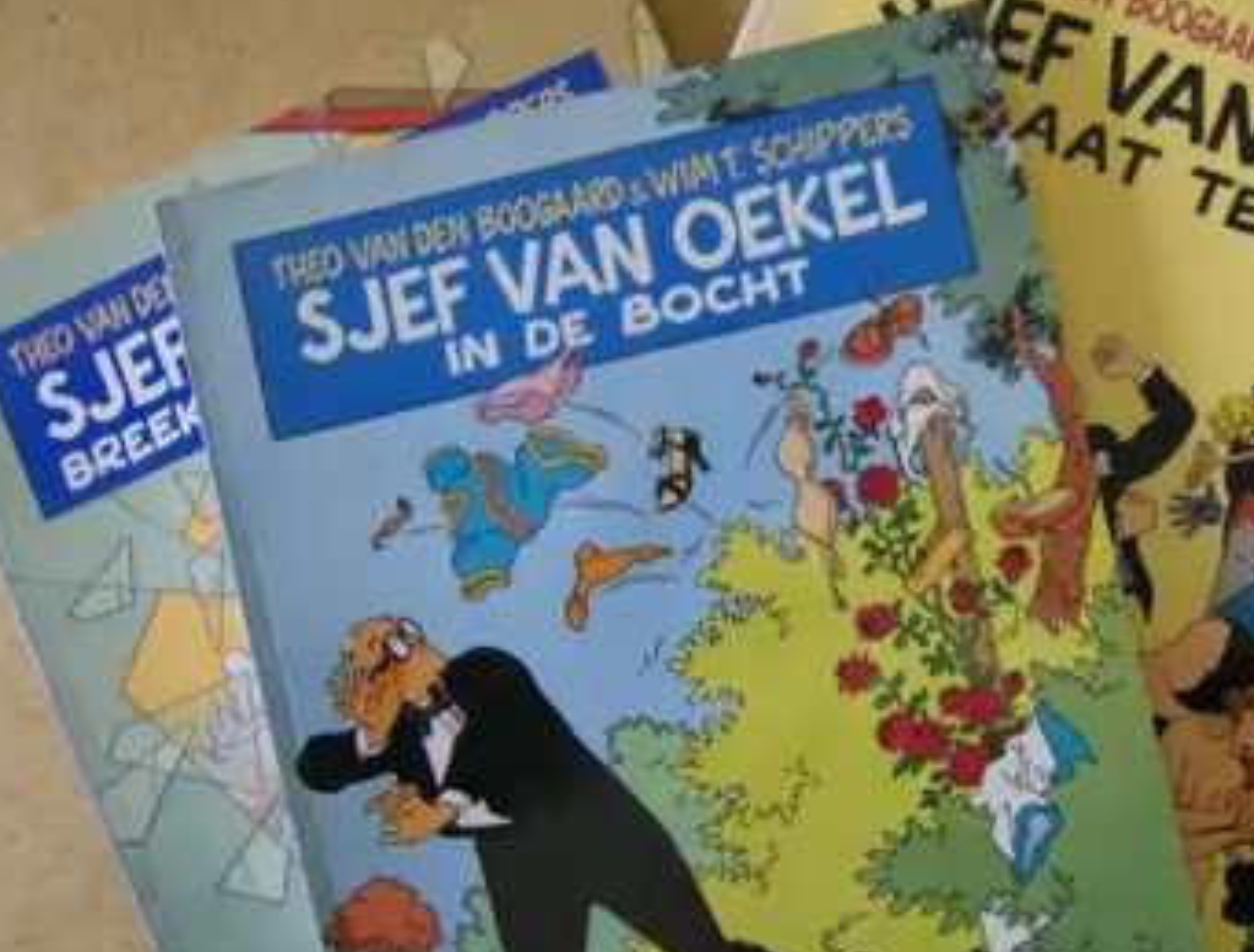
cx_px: 826
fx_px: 1820
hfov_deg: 37.7
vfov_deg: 29.3
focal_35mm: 50
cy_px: 515
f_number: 2.8
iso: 185
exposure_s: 1/64
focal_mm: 6
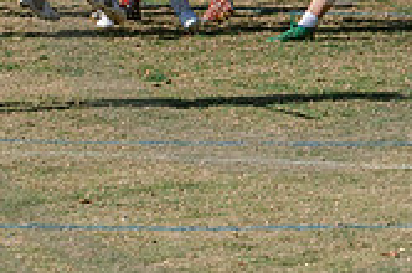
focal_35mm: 710
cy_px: -191
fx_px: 8110
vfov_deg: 1.9
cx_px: 283
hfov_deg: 2.9
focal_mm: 122
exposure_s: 1/800
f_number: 7.1
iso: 250
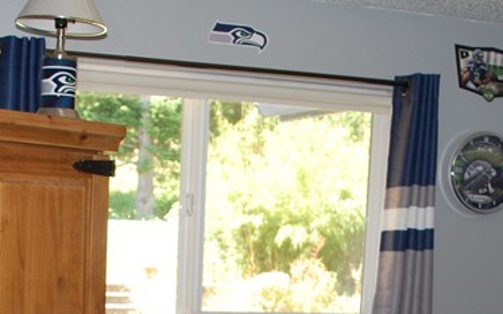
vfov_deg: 15.4
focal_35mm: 80
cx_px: 211
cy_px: 427
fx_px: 1097
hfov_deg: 25.8
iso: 200
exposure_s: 1/60
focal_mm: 18
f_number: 3.5
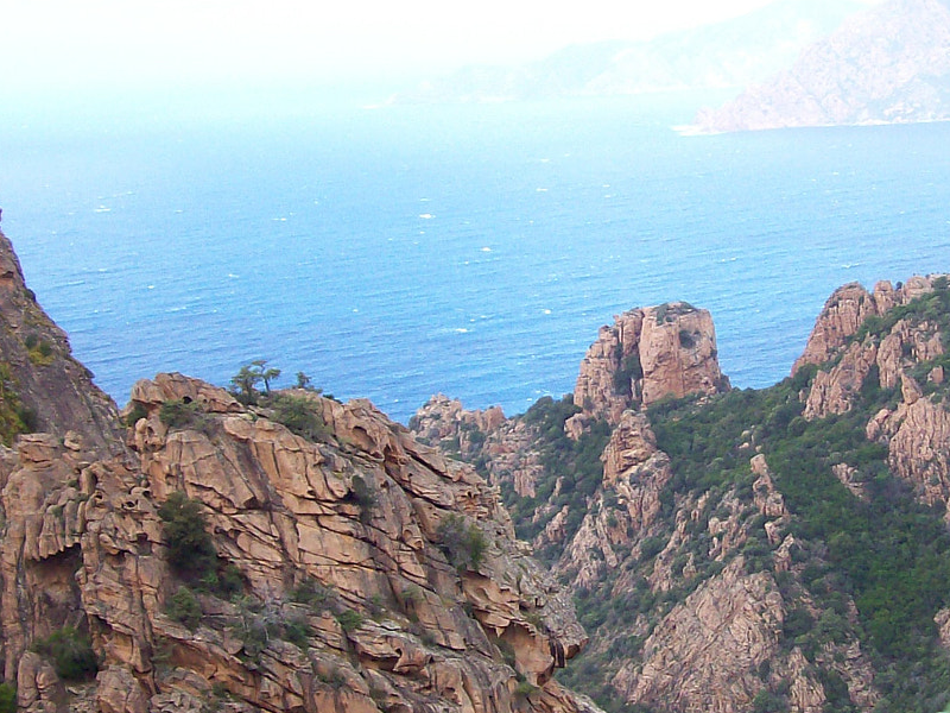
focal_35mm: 72
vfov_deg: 20.4
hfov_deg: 26.9
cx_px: 591
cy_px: 388
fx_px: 1976
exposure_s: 1/487
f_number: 2.7
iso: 80
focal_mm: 6
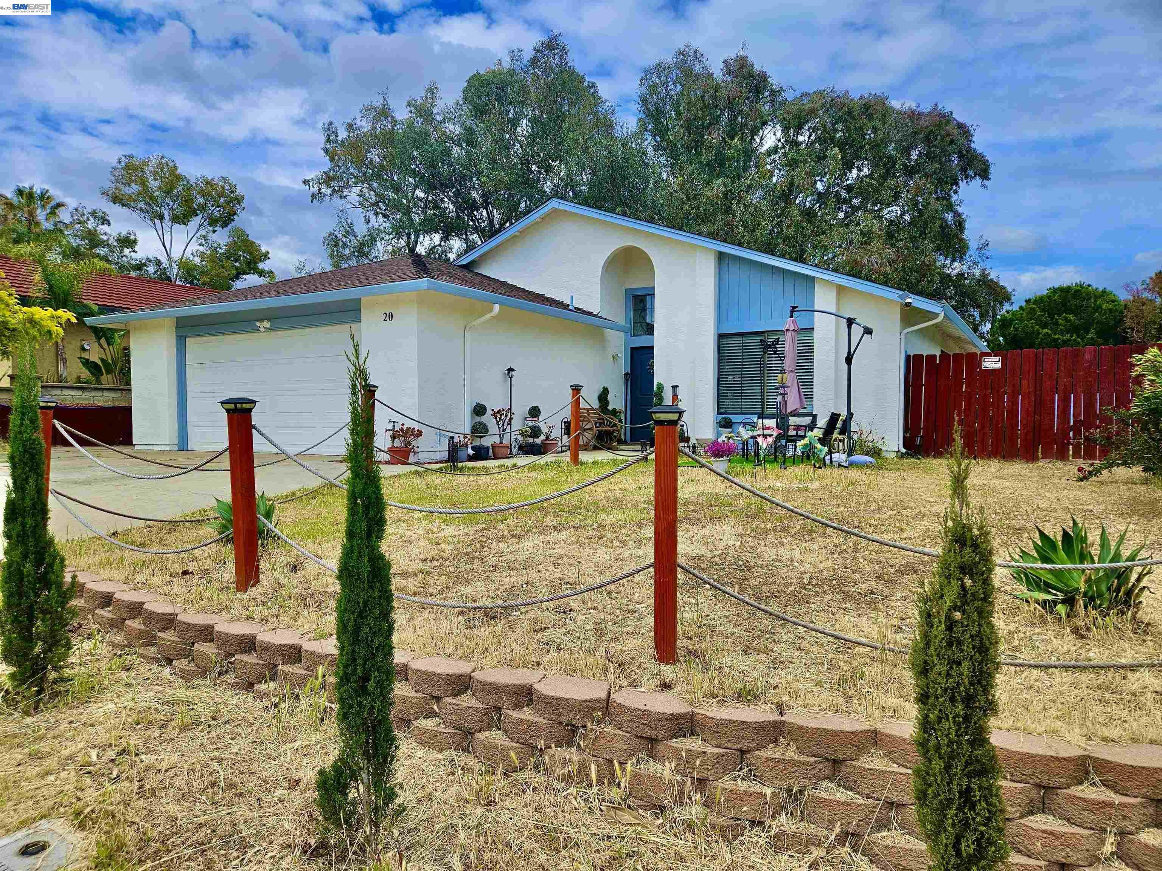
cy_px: 436
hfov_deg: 73.9
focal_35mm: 23
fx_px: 772
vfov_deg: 58.9
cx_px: 581
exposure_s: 1/2961
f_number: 1.8
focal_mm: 5.4
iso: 25
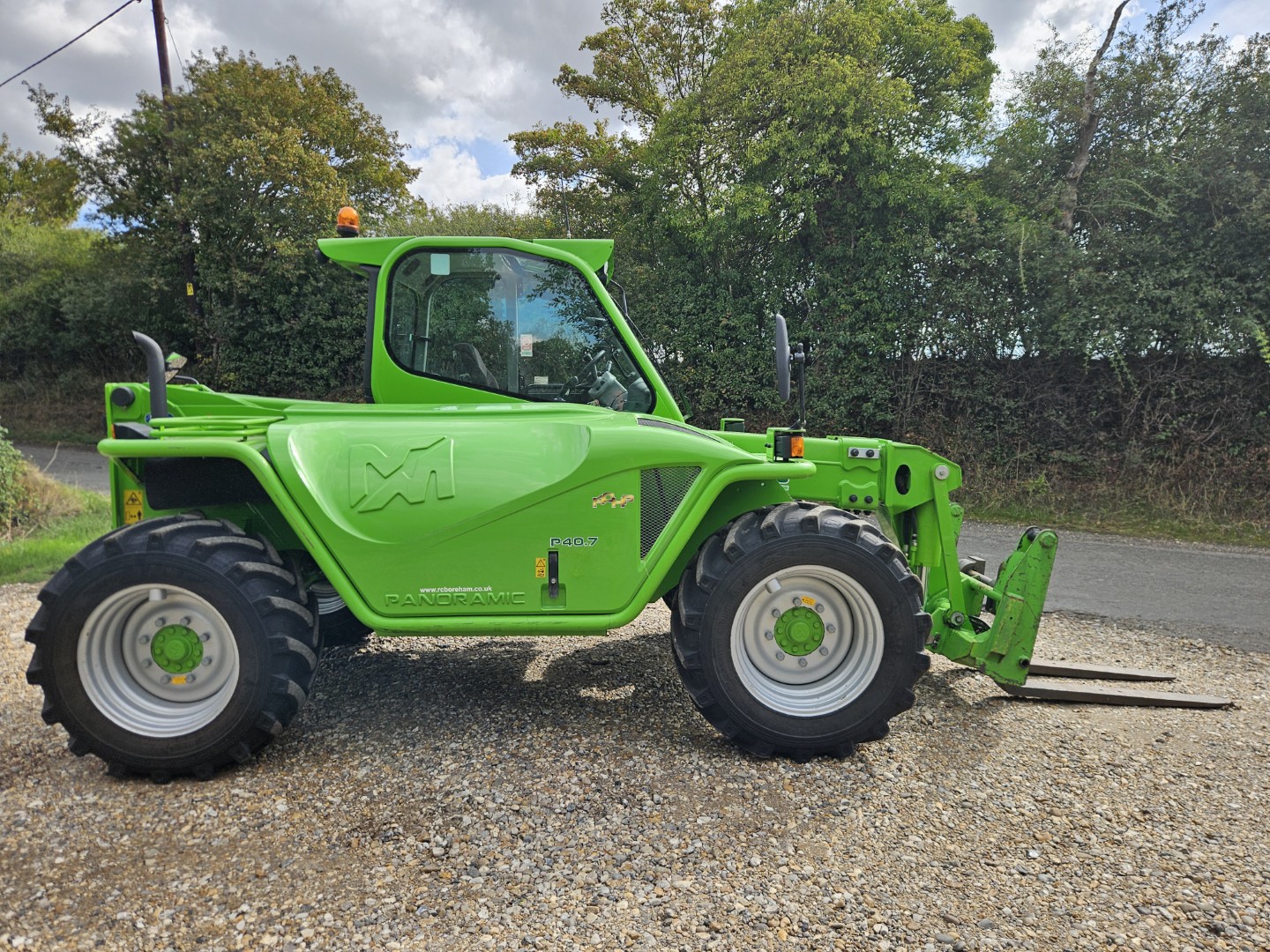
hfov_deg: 73.9
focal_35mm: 23
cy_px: 476
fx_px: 844
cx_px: 635
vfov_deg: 58.9
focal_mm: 5.4
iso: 25
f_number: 1.8
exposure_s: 1/761
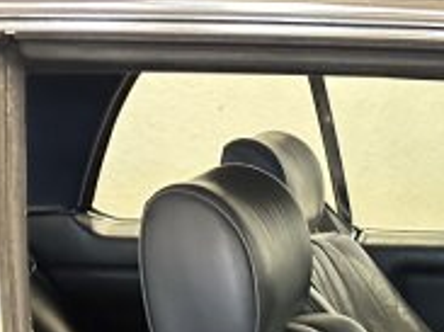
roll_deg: -0.9
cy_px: 550
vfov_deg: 15.6
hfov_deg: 20.6
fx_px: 1077
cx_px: 621
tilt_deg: -25.1
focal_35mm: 84
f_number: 1.78
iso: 1000
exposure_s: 1/49
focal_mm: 6.86
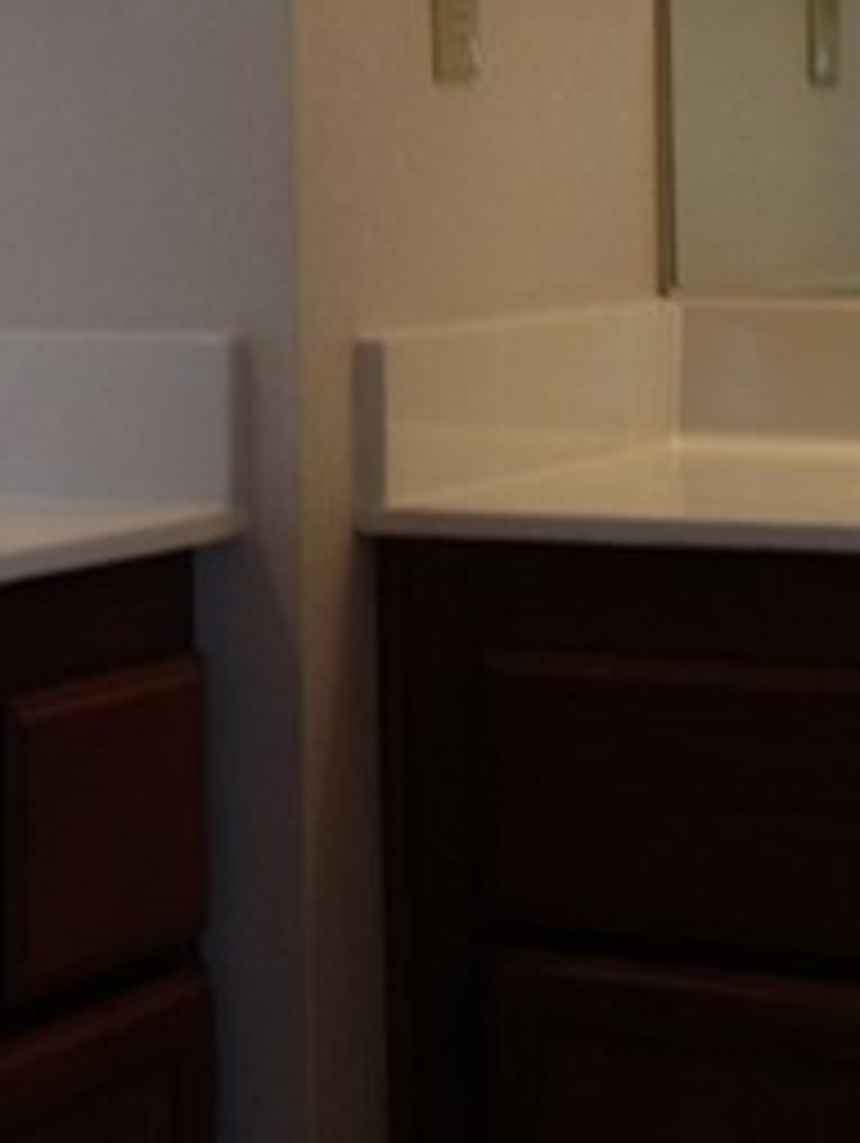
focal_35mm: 141
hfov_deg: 10.4
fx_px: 4663
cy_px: 27
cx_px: -180
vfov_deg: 13.8
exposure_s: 1/33
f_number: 2.4
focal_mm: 4.28
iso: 50
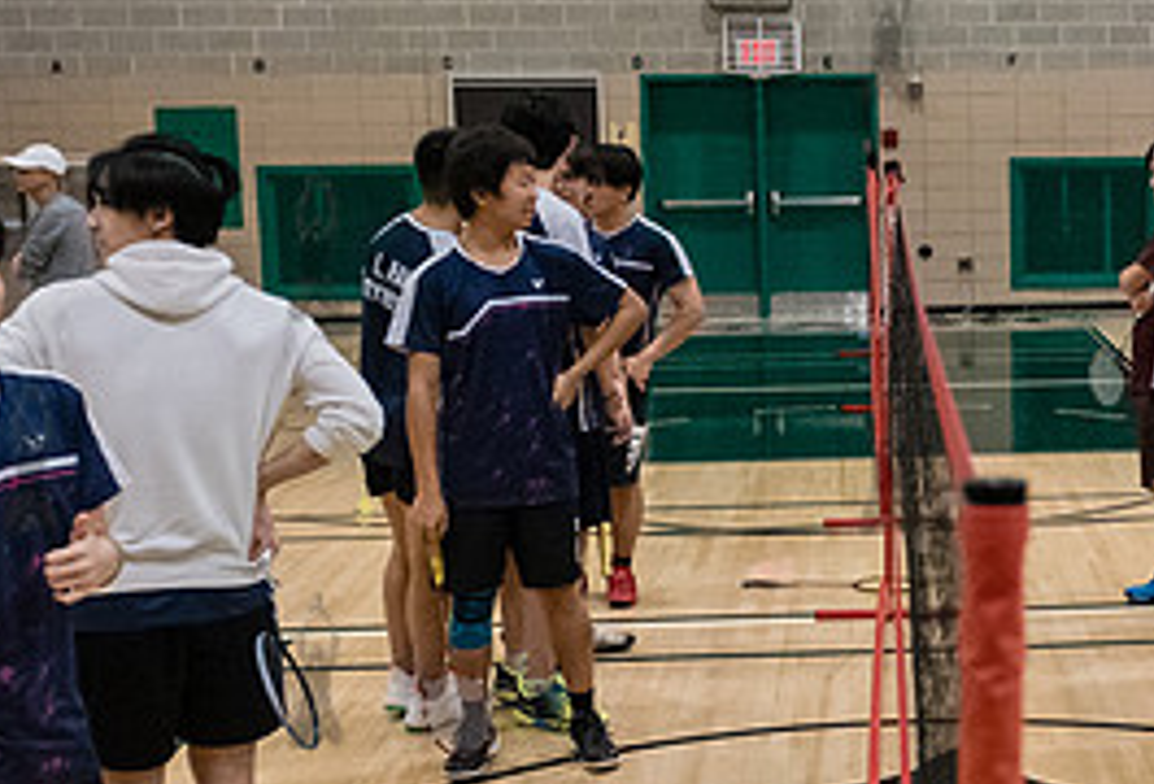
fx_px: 1967
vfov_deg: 22.5
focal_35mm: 61
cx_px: 1057
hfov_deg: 31.1
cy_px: 353
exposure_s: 1/400
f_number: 3.5
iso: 8000
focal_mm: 24
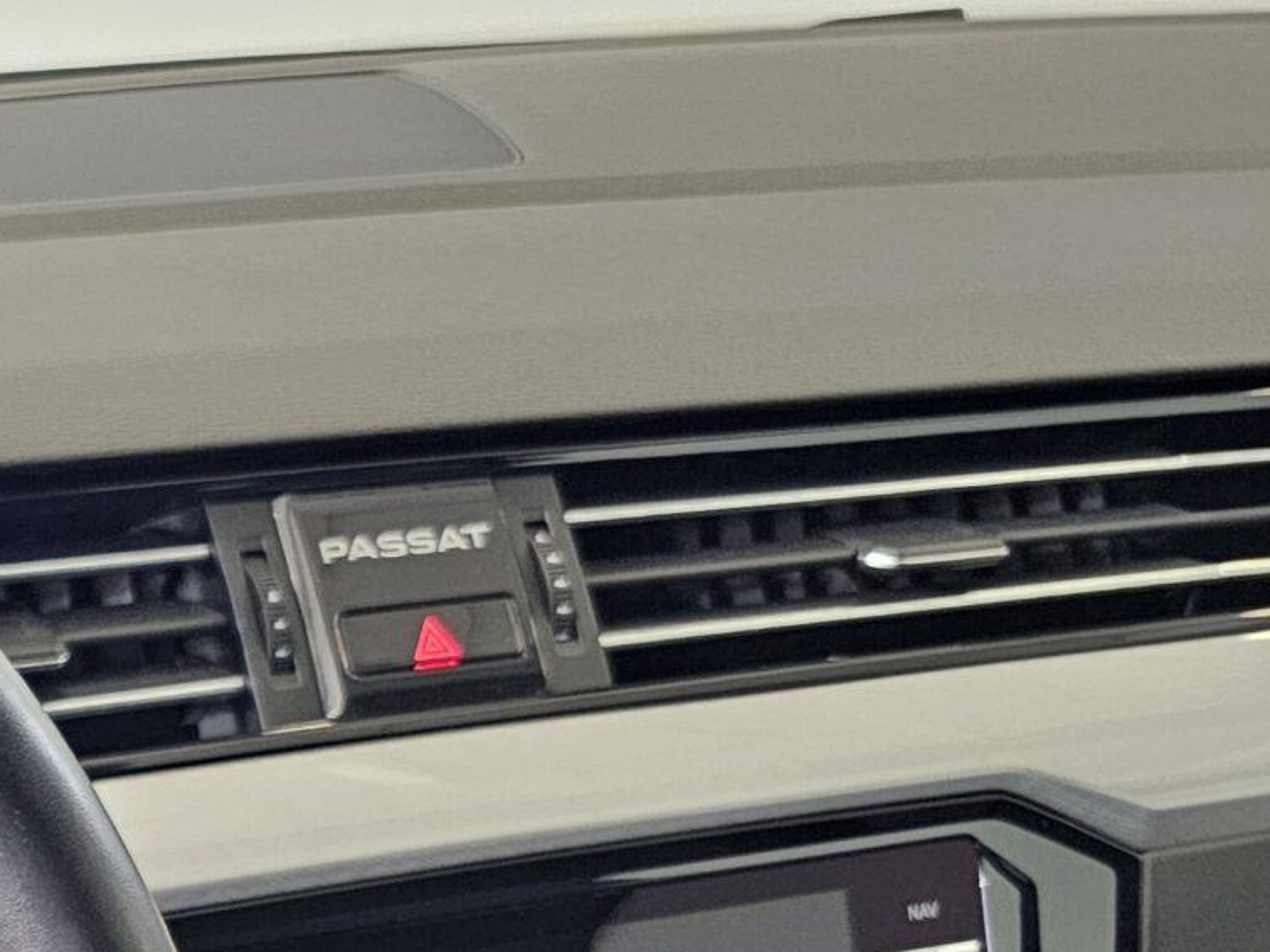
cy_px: 1381
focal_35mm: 78
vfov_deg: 17.2
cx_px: -658
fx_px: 2861
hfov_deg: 21.0
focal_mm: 6.3
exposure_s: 1/40
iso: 640
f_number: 1.7
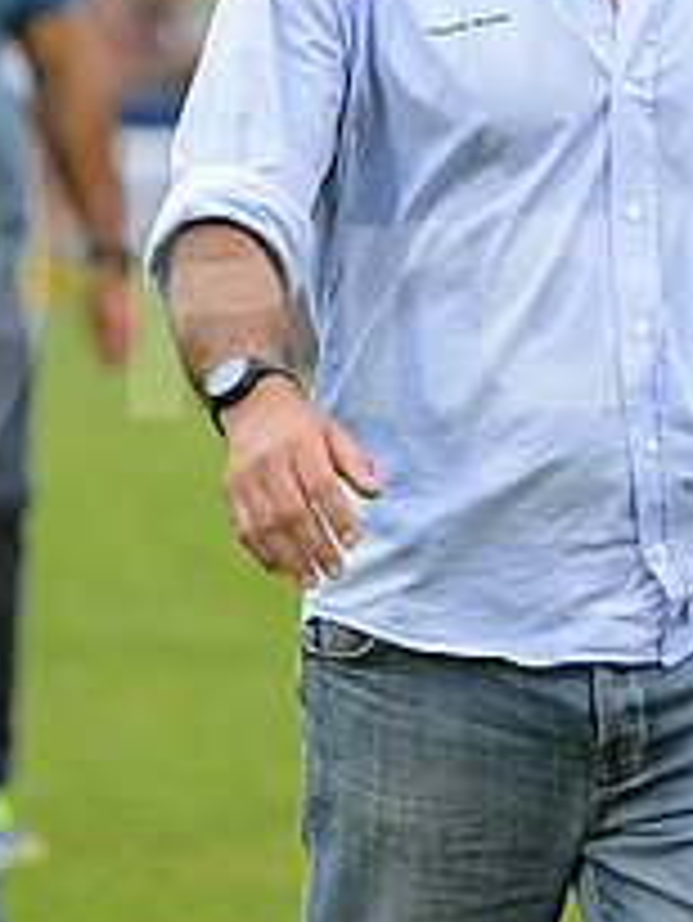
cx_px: 490
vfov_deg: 3.7
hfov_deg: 2.8
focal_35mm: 531
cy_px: 263
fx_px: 14159
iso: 2500
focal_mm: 195
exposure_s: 1/500
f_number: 4
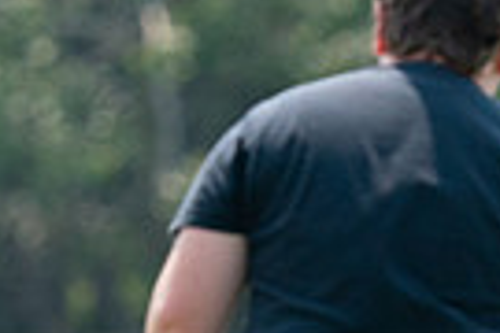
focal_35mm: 2007
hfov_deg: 1.0
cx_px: 237
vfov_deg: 0.7
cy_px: 535
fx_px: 27873
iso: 2500
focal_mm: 467
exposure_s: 1/4000
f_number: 6.3
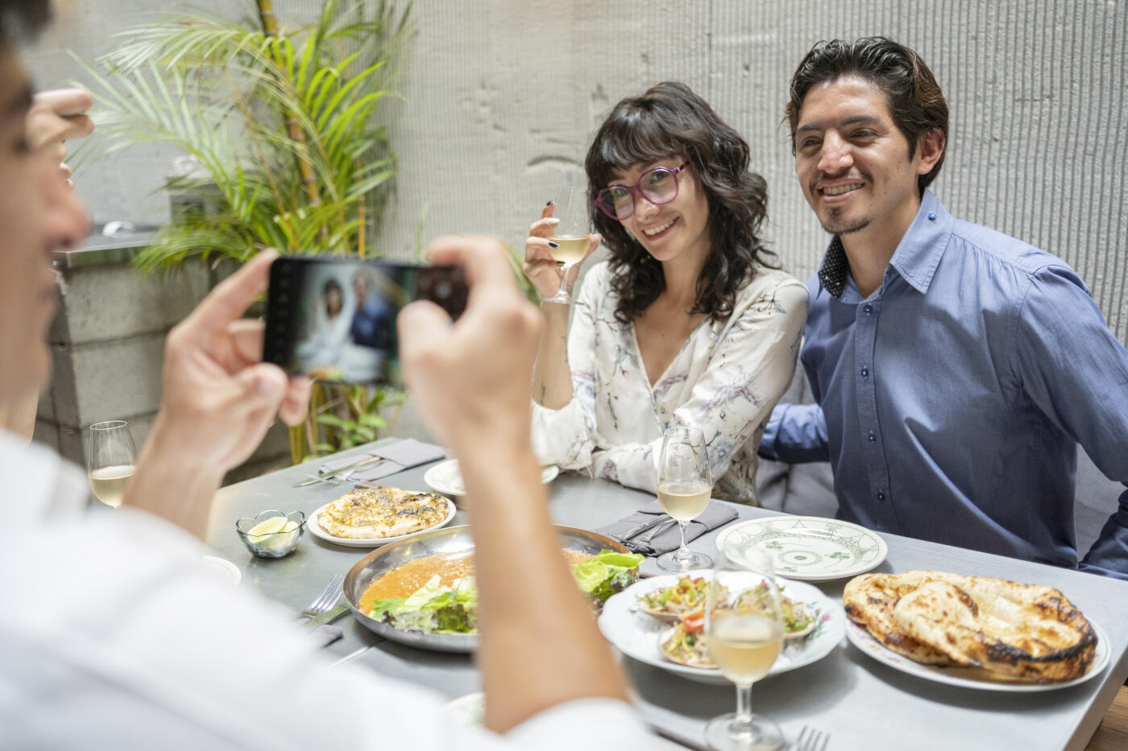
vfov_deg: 37.8
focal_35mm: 35
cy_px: 376
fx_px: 1096
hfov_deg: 54.4
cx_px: 564
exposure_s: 1/500
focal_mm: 23
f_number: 1.4
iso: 640
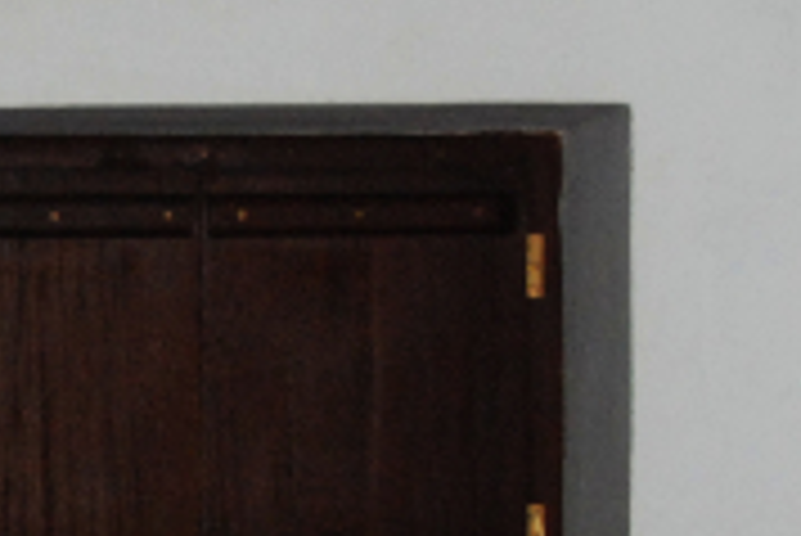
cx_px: -518
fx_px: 5255
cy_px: 759
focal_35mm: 236
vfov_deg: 5.8
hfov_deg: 8.5
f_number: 8
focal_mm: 28
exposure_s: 1/40
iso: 640
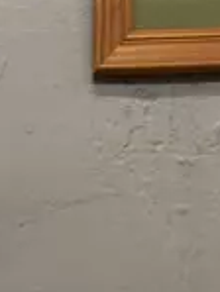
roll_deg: +1.0
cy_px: 966
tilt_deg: -18.2
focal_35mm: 165
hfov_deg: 8.9
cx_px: -69
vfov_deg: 8.9
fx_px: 1396
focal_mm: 6.86
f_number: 1.78
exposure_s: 1/100
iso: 80
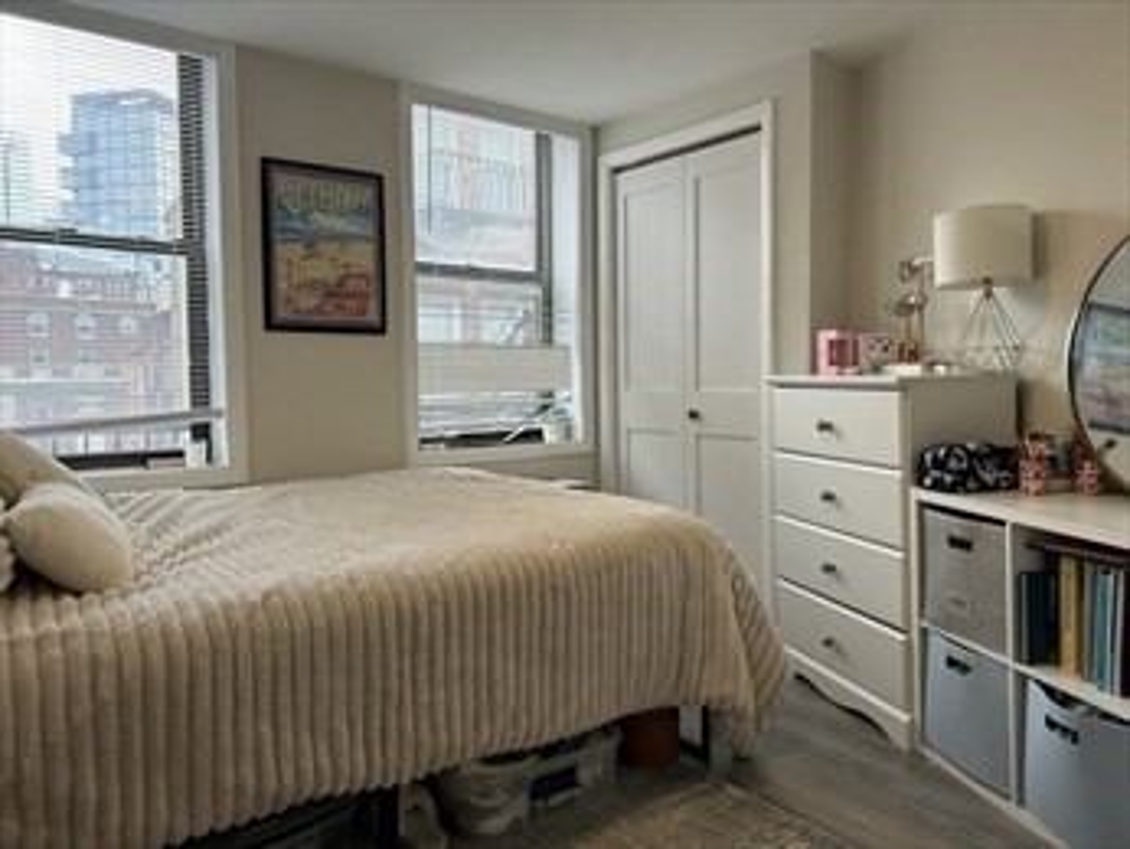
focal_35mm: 26
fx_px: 849
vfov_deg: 53.1
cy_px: 424
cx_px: 565
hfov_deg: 67.3
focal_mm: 5.7
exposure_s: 1/120
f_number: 1.5
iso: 100
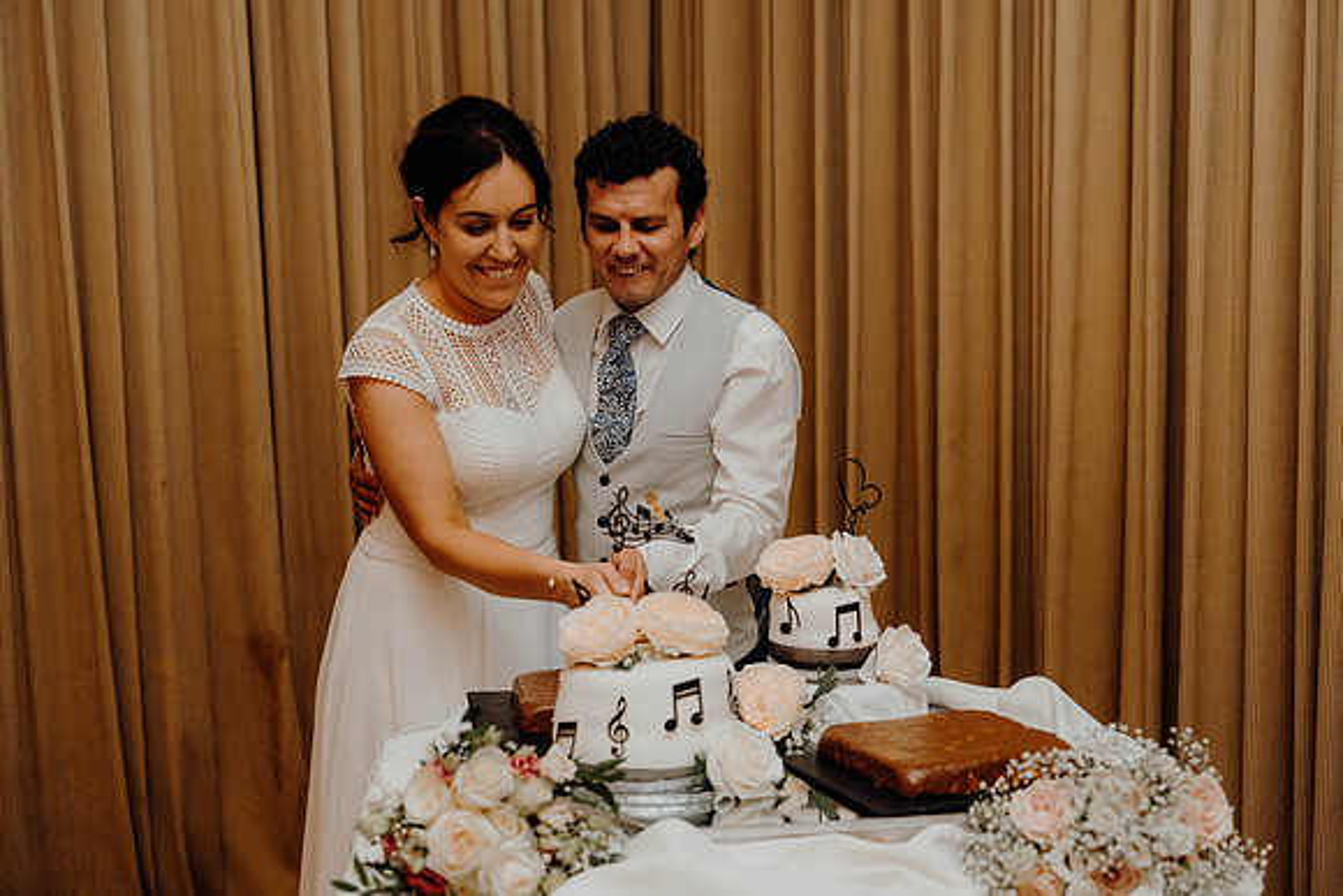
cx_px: 672
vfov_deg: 27.0
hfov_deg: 39.6
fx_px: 1866
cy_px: 448
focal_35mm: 50
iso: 1250
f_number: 2.8
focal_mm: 50
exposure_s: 1/200
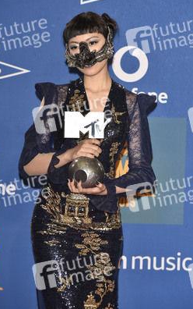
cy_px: 154
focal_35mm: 180
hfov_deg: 7.3
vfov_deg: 11.6
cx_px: 95
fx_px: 1513
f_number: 6.3
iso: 1600
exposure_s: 1/250
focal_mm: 175
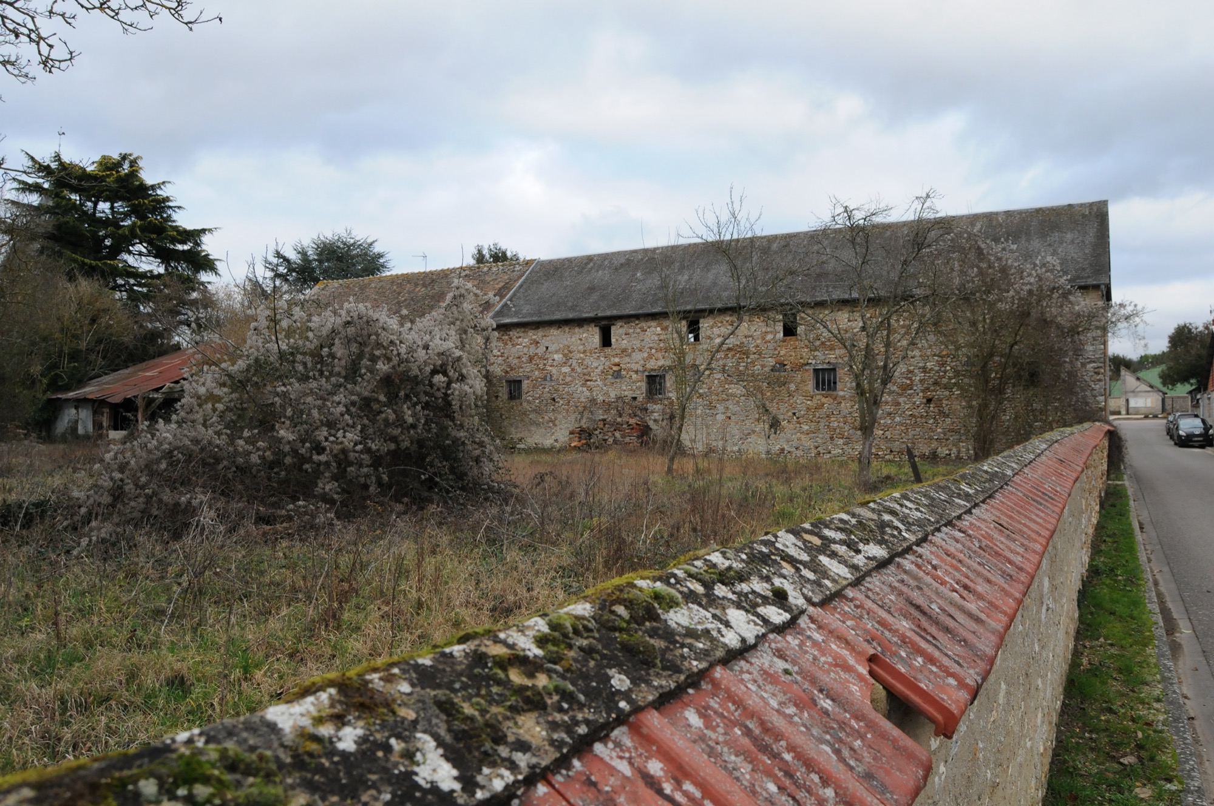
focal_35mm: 27
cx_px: 607
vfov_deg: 47.8
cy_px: 403
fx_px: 909
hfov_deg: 67.4
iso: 800
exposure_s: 1/200
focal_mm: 18
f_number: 7.1
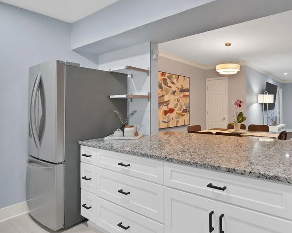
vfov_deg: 65.4
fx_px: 182
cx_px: 215
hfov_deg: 72.9
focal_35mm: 21
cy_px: 104
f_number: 9
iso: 640
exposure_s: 1/3
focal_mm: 14
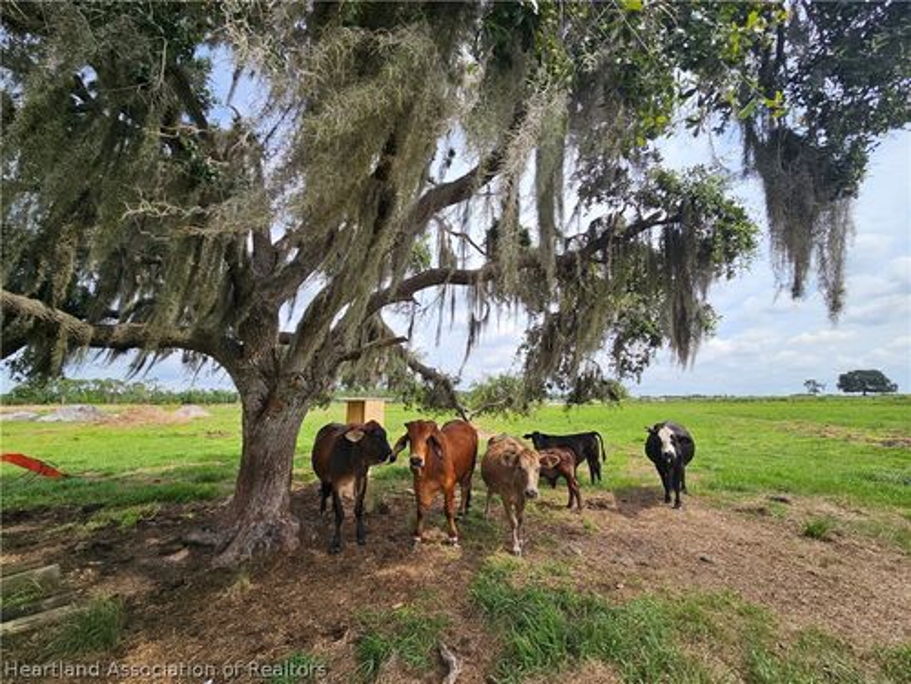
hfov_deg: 106.2
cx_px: 456
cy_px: 342
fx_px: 342
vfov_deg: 89.9
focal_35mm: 13
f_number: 2.2
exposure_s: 1/1493
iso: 50
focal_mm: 2.2
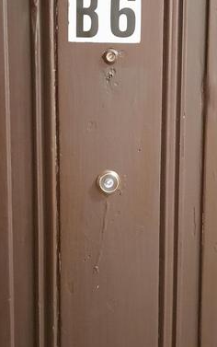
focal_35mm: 54
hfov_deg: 24.0
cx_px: 99
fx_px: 510
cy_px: 174
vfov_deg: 37.5
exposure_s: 1/20
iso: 1250
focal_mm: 4.6
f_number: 2
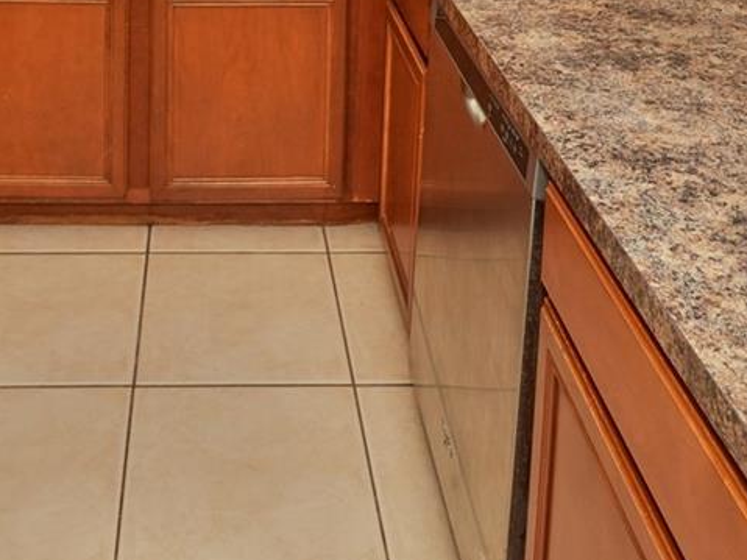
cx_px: 248
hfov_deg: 41.5
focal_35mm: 45
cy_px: -232
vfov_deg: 25.8
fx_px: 971
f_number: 4
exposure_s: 1/200
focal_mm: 14
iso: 400
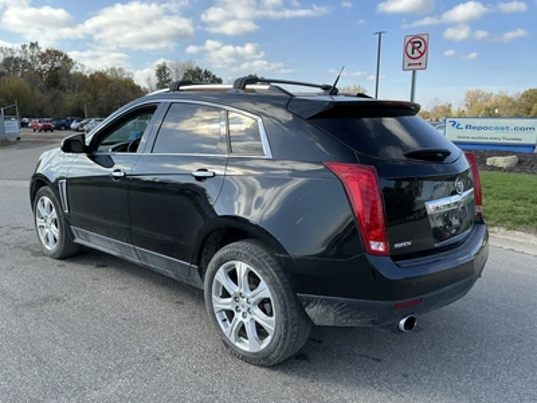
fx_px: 434
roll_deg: -1.8
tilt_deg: -5.7
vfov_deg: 49.7
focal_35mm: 28
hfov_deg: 63.4
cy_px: 202
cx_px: 268
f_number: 1.8
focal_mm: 3
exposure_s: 1/804
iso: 25
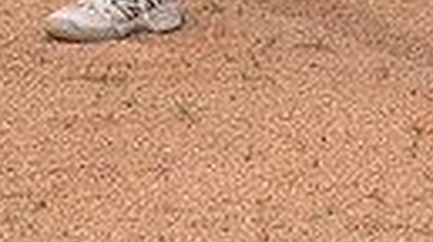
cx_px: 279
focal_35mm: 205
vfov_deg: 5.5
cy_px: -484
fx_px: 2349
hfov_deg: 10.5
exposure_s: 1/320
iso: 200
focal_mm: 56
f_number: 6.3
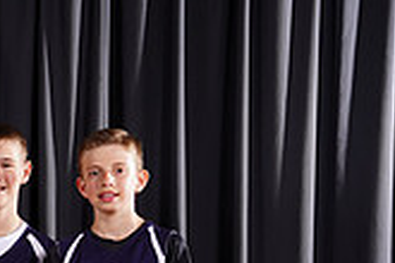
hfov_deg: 9.3
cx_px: -218
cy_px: 403
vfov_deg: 6.3
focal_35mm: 214
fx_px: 2348
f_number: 13
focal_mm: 61
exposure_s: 1/250
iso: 200
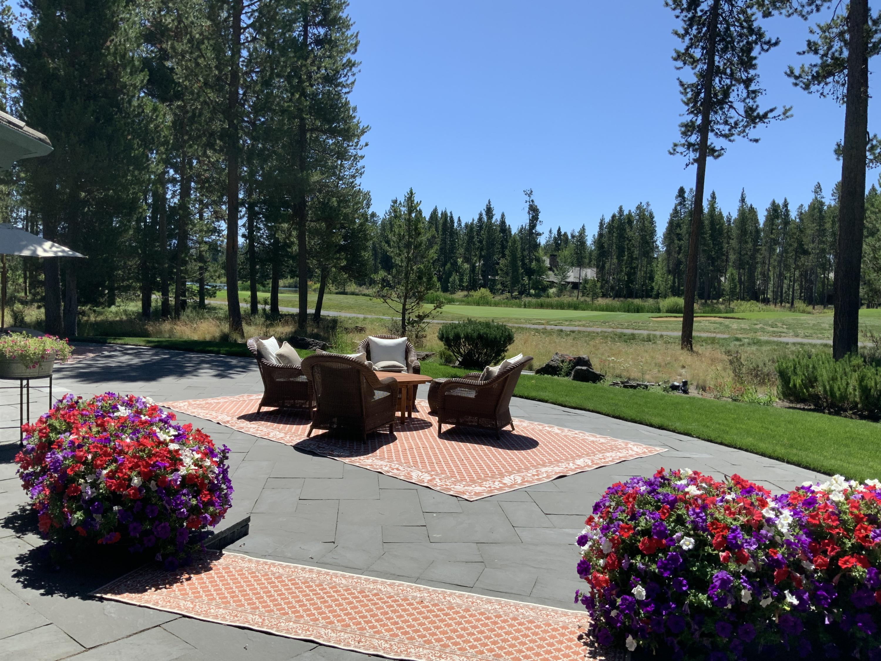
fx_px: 738
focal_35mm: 29
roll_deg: -1.9
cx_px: 440
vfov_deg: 48.2
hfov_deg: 61.7
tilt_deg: -4.3
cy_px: 330
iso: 16
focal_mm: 3
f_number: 1.8
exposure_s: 1/1848
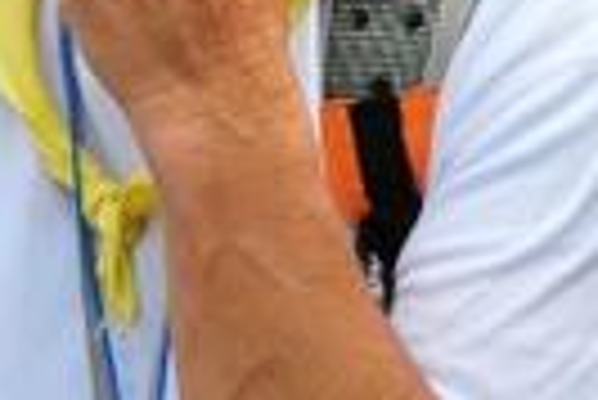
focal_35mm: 134
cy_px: -533
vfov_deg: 9.3
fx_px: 2222
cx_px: 553
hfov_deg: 15.1
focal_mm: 17
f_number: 2.8
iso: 500
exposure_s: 1/2500
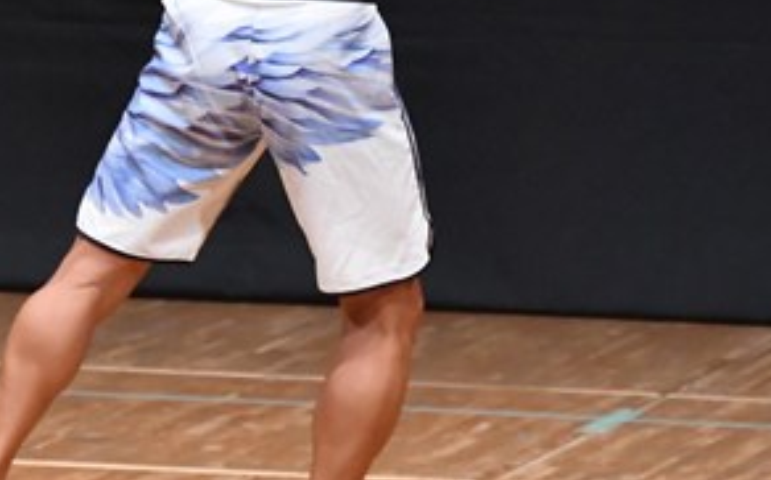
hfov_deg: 2.7
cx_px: 273
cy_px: 47
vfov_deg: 1.7
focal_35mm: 771
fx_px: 16188
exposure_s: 1/400
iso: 6400
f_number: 5.6
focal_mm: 190
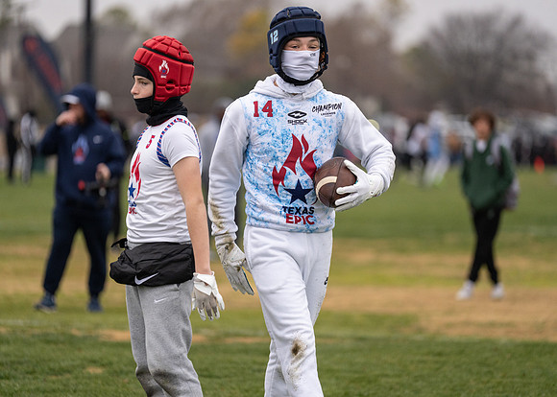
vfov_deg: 7.3
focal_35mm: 197
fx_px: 3116
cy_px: 198
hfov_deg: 10.2
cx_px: 278
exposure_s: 1/2000
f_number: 2.8
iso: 1250
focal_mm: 188
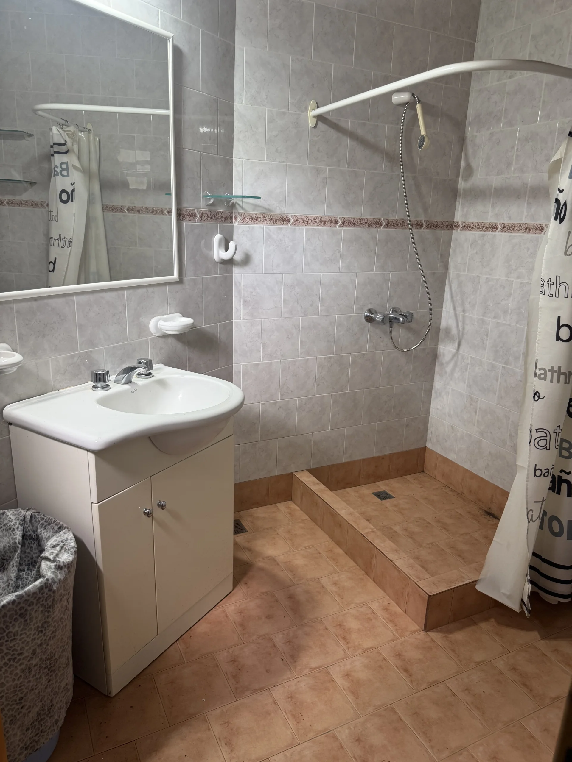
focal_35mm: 24
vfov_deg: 71.6
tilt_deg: -16.0
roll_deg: -2.2
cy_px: 381
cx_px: 286
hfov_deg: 56.8
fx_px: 529
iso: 125
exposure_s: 1/50
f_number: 1.78
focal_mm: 6.76
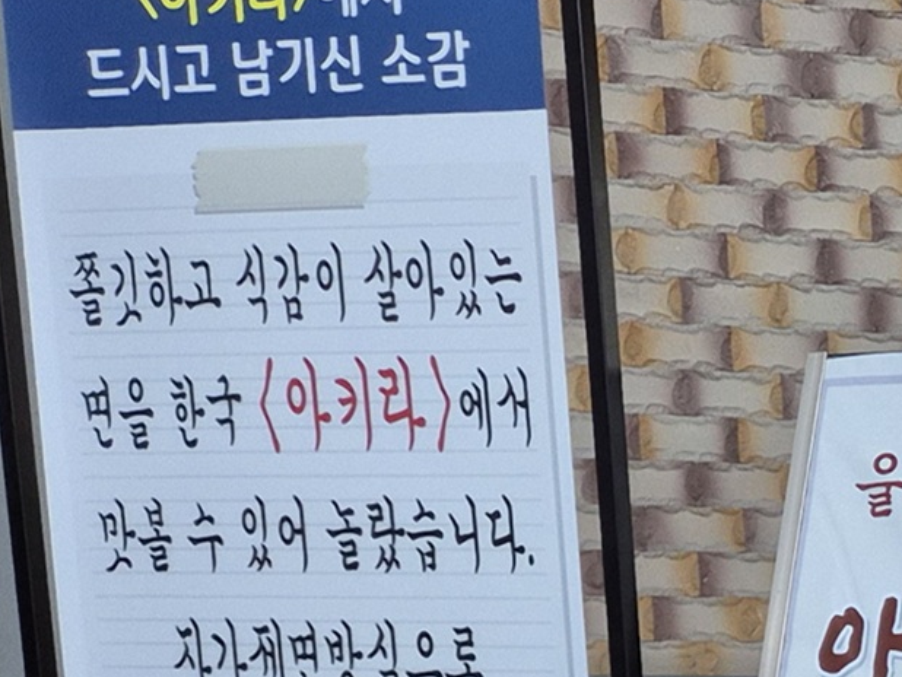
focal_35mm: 105
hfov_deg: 14.6
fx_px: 2737
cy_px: 1016
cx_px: 1941
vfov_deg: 13.3
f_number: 1.8
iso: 200
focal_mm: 5.4
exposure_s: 1/120
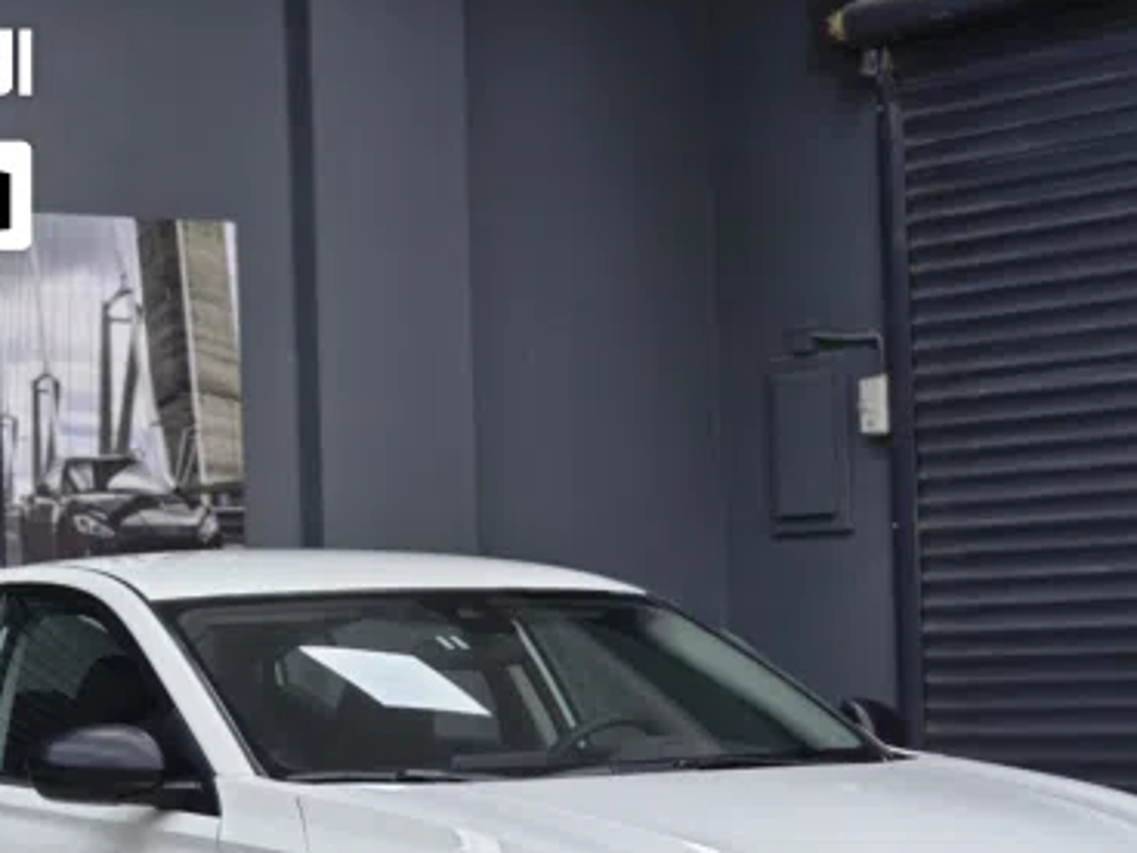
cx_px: 497
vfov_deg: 12.3
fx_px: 3942
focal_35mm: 120
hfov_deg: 16.4
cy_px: 695
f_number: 2.4
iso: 80
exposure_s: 1/100
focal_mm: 7.9
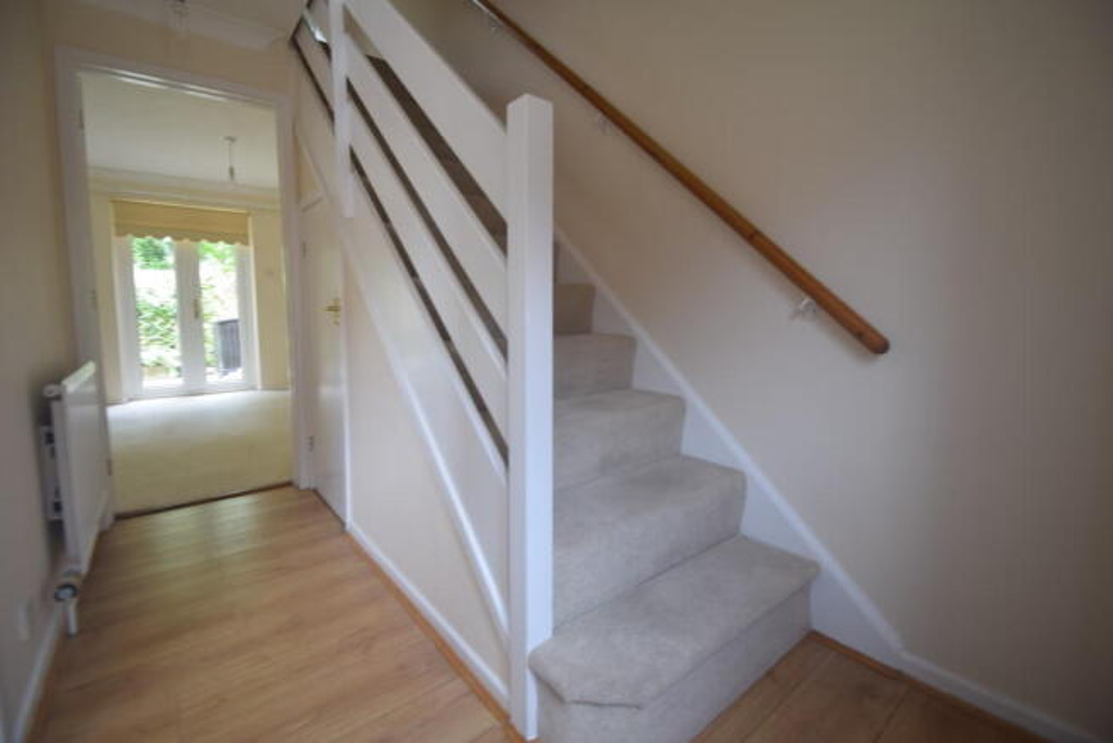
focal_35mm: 15
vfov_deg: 77.4
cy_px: 372
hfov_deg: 100.4
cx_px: 556
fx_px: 464
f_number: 3.5
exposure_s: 1/13
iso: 100
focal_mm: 10
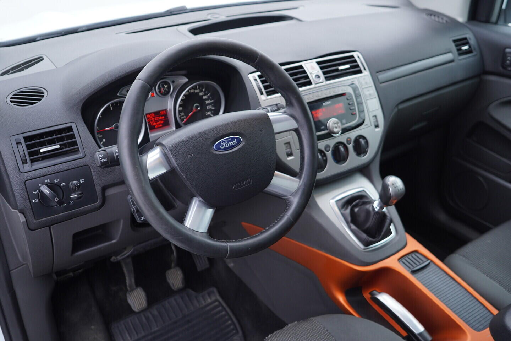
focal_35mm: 36
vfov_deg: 36.9
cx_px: 256
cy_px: 170
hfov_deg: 53.1
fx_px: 511
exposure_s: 1/40
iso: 160
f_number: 2.8
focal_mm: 24
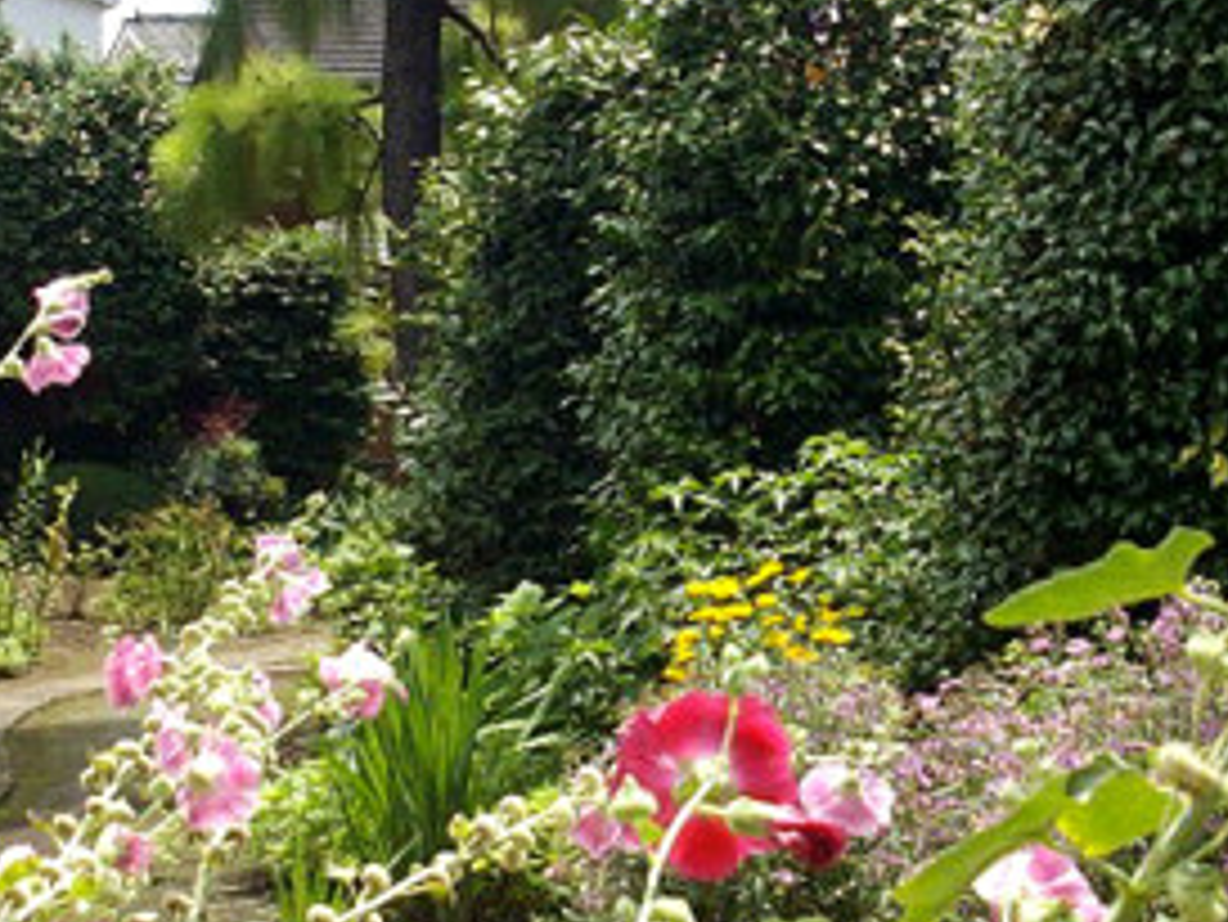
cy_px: 508
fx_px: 4081
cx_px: 558
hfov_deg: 17.1
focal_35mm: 115
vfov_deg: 12.9
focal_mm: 6.2
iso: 80
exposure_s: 1/160
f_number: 5.6
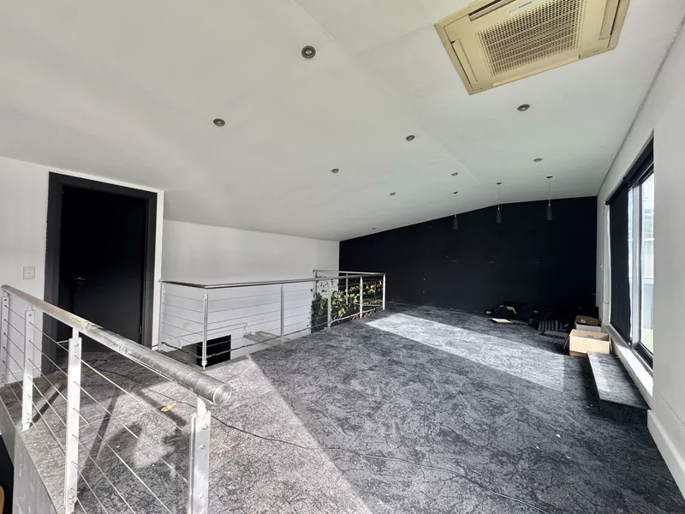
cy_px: 257
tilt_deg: +0.3
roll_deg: -1.2
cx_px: 342
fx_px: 277
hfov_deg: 102.1
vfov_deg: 85.7
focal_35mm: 14
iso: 125
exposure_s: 1/99
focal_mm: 2.22
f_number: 2.2
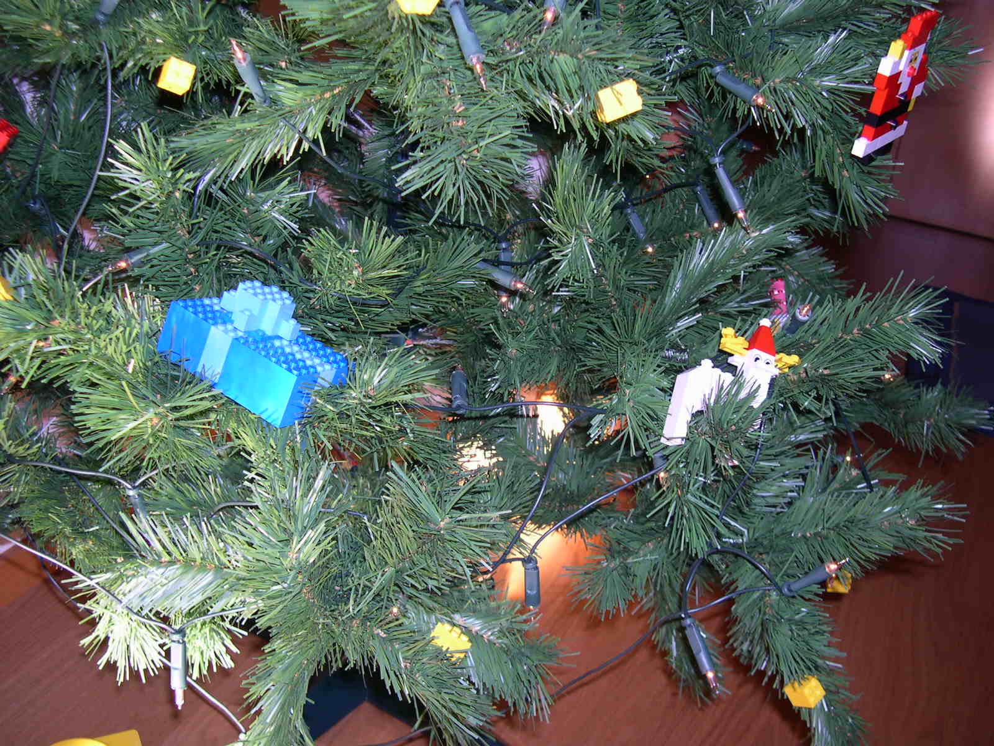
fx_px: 1091
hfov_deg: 49.0
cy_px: 373
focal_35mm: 38
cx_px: 497
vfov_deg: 37.7
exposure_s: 1/60
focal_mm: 8
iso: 100
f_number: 2.8
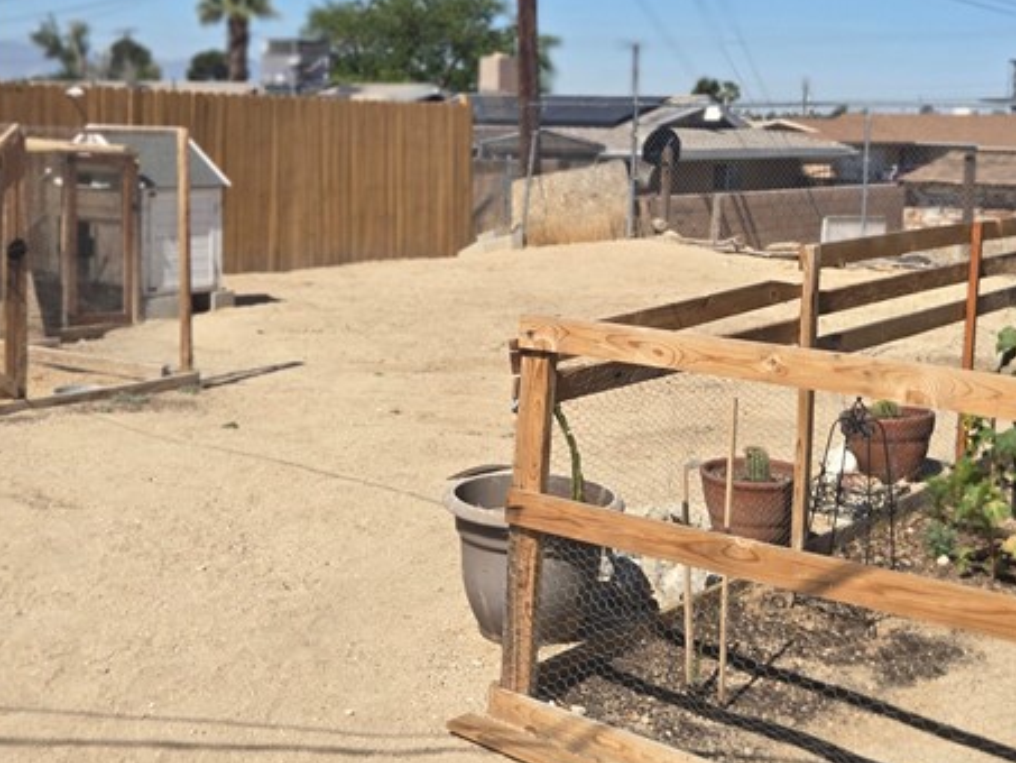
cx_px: 554
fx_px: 1527
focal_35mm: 52
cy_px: 251
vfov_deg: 27.9
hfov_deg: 36.8
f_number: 1.8
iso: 25
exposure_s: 1/2643
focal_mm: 5.4
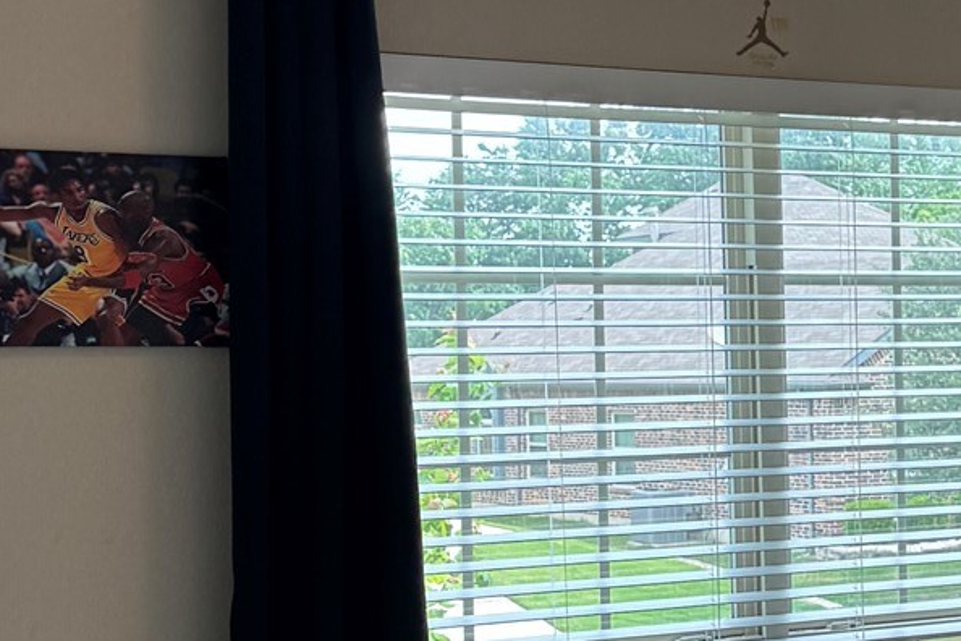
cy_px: 478
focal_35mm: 86
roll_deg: +1.3
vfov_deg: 15.8
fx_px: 2296
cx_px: 953
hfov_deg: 22.7
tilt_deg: -1.4
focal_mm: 6.76
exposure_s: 1/160
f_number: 1.78
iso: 80
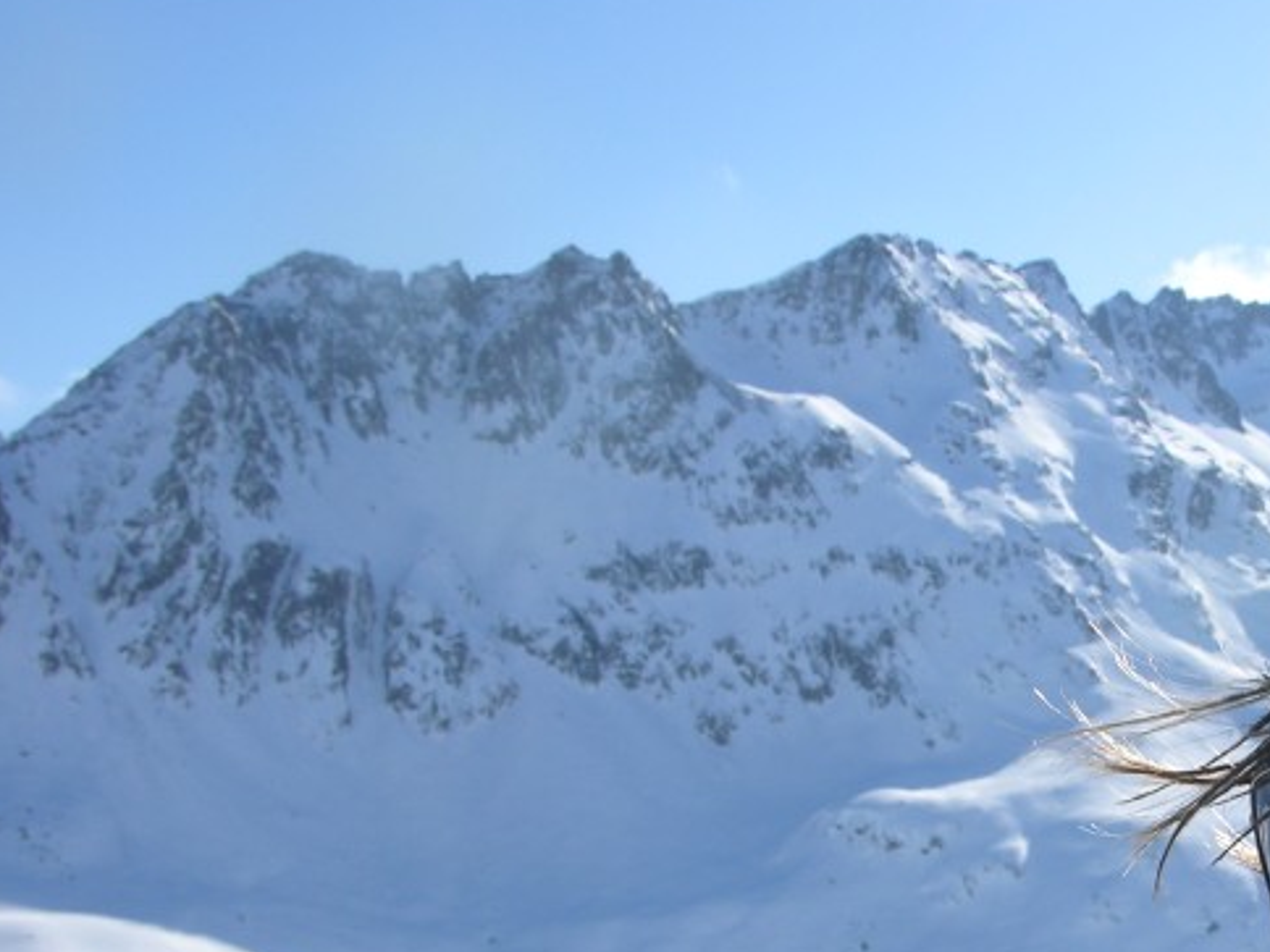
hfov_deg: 25.7
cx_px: 1068
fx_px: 2715
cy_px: 800
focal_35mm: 74
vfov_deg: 19.6
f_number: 8
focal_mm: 8.9
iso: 50
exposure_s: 1/202
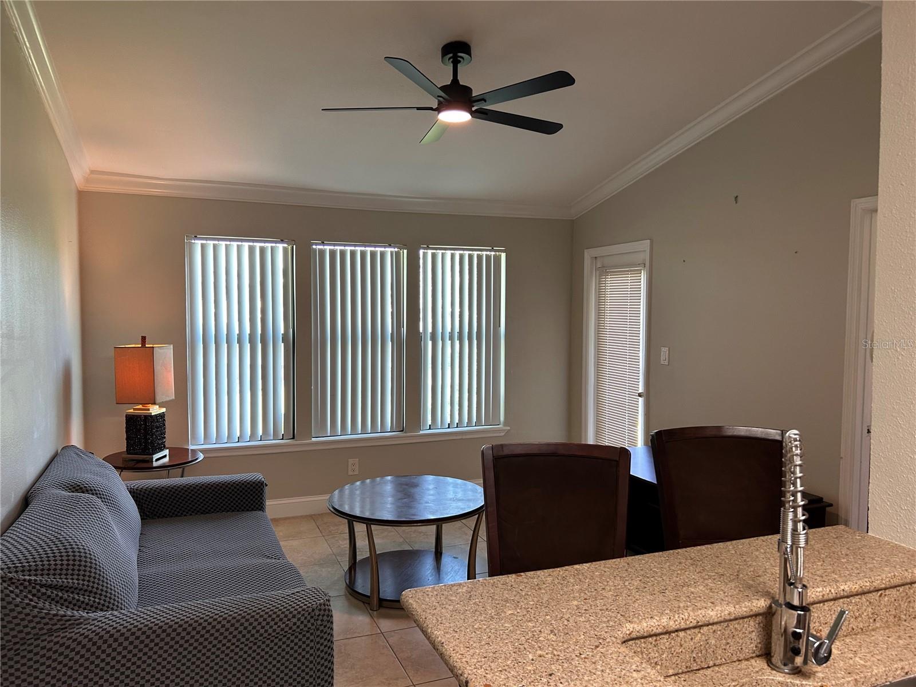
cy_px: 344
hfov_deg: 67.3
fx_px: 688
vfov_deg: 53.1
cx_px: 458
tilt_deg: -4.1
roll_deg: -0.2
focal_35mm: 26
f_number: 1.5
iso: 125
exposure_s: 1/63
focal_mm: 5.7
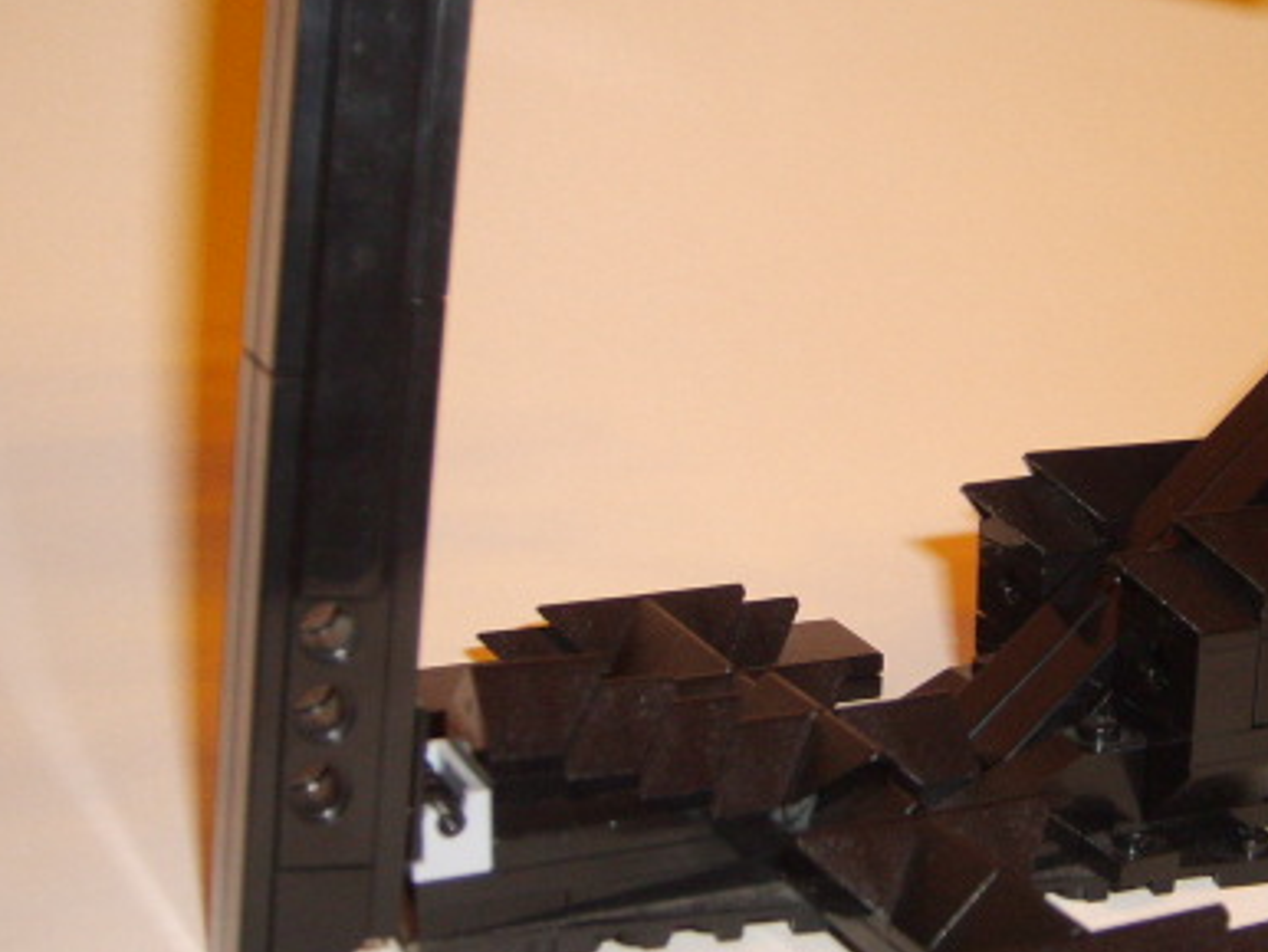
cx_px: 936
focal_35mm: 58
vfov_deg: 25.3
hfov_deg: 32.6
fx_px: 2126
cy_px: 506
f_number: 2.8
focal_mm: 5.8
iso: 100
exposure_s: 1/45
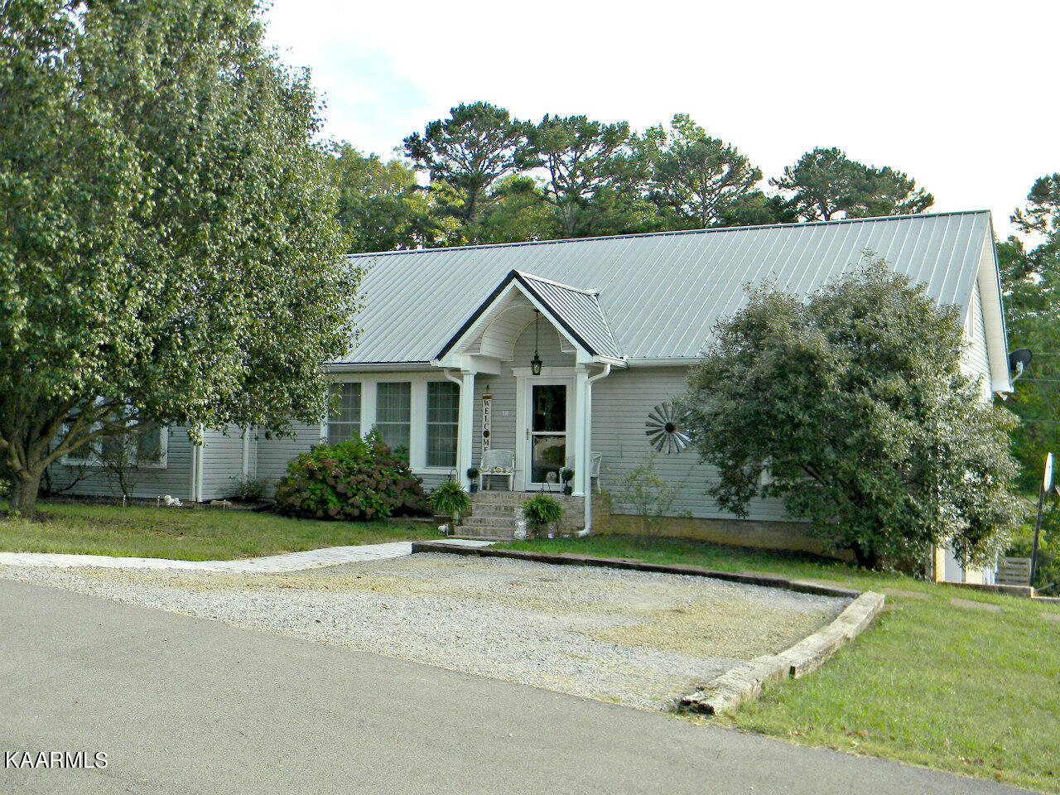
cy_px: 398
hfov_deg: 51.4
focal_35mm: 36
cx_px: 530
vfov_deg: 39.7
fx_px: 1102
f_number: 3.7
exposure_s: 1/245
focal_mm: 6.4
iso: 112
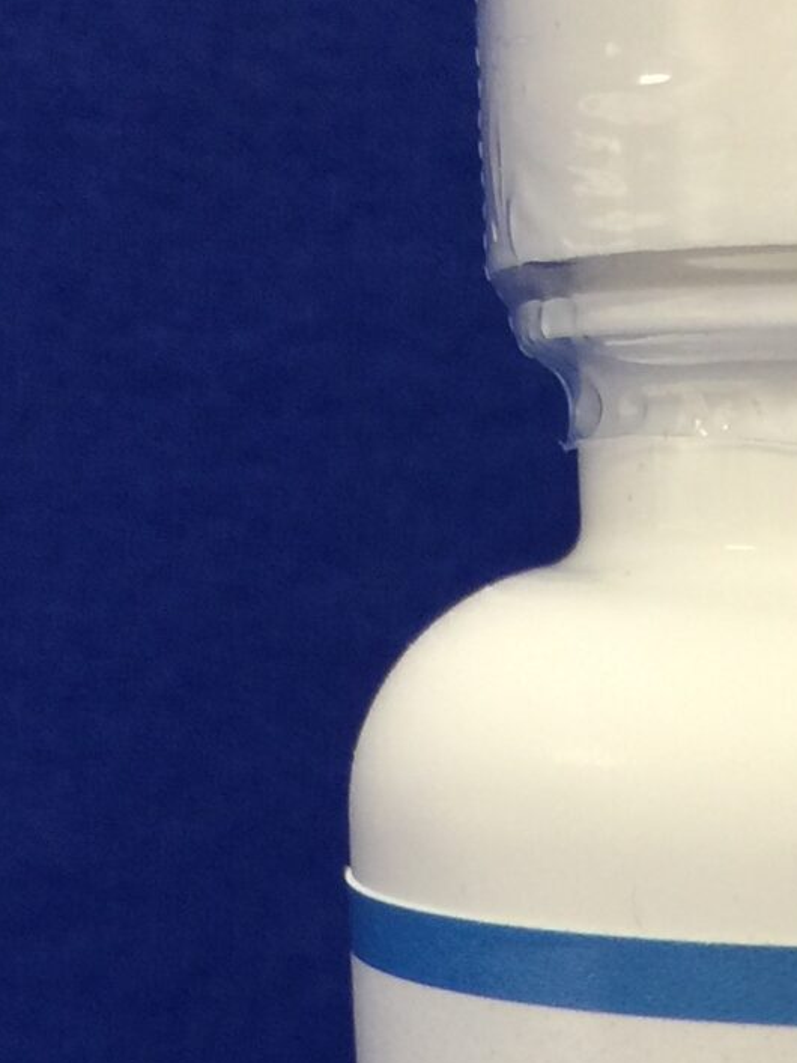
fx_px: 3224
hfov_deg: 13.4
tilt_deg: -11.2
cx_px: 1129
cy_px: 1192
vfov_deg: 18.0
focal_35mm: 105
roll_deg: -0.2
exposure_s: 1/30
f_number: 2.2
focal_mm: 4.15
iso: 50
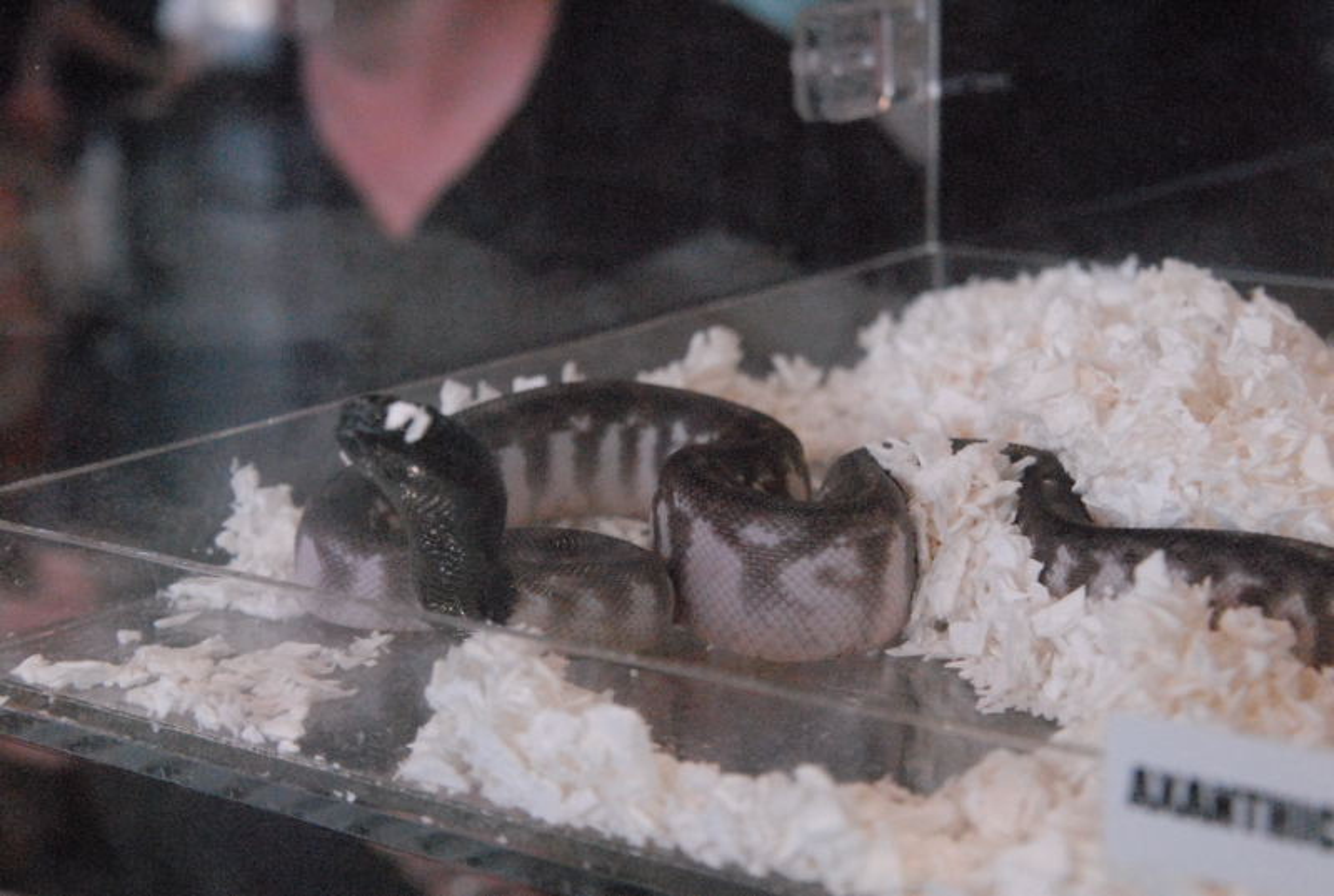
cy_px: 448
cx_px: 667
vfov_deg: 19.0
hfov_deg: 28.0
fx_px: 2673
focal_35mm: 72
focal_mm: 48
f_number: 9
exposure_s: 1/320
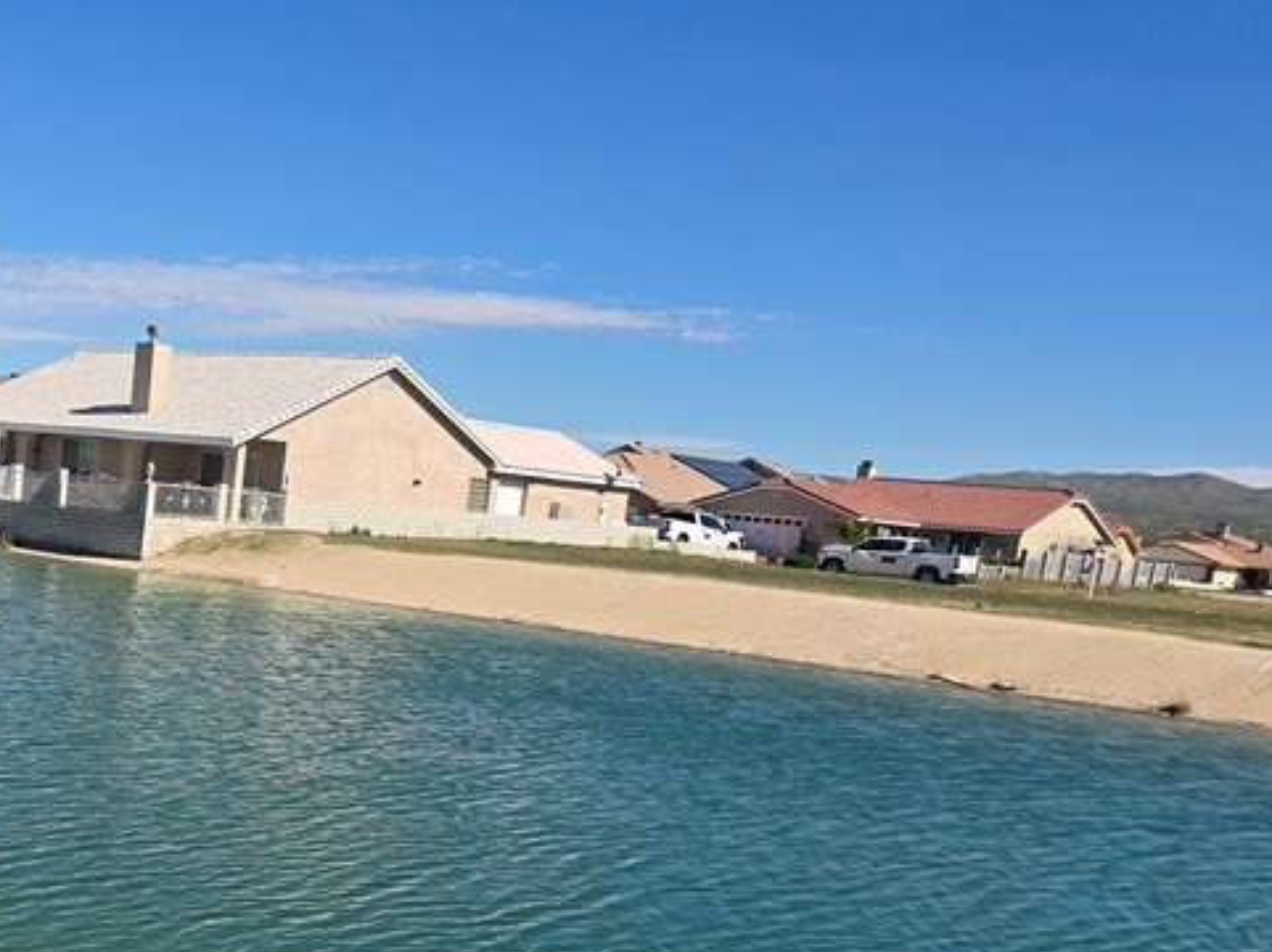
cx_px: 53
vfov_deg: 28.7
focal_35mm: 49
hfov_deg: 35.8
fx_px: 1799
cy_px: 822
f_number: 1.7
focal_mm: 6.3
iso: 12
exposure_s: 1/1081
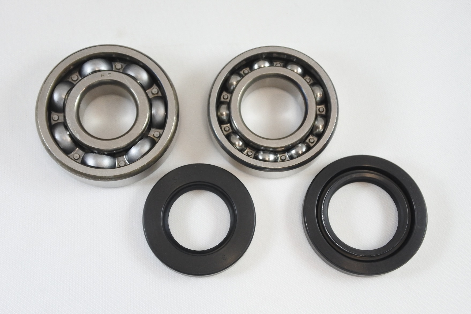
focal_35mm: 49
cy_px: 157
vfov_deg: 27.5
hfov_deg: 40.3
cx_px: 236
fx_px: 641
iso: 500
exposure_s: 1/125
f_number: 4.5
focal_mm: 18.4
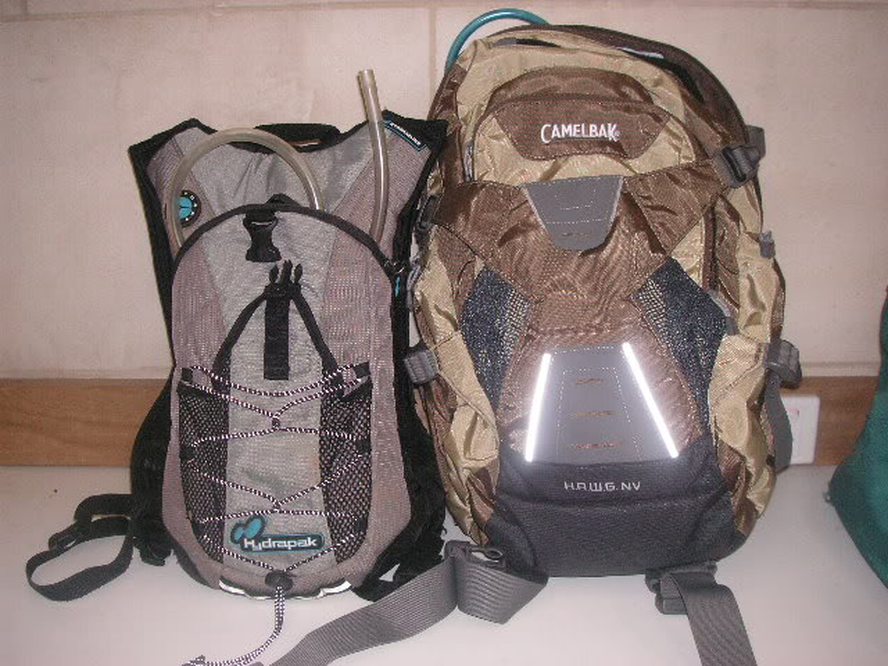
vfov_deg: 37.7
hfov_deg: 49.0
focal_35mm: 38
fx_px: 975
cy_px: 333
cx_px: 444
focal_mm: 6.3
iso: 160
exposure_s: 1/45
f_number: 3.3
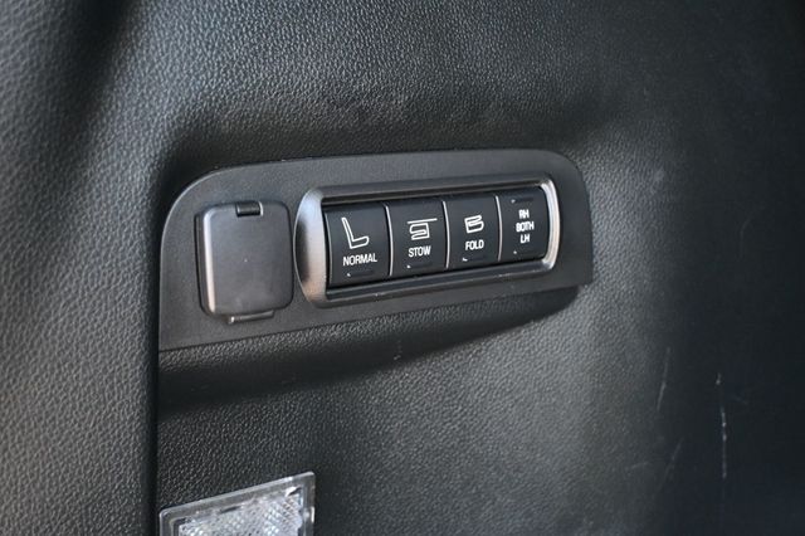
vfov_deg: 30.8
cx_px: 402
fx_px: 972
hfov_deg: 45.0
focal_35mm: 44
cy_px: 268
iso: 3200
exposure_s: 1/125
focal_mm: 29
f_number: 4.8
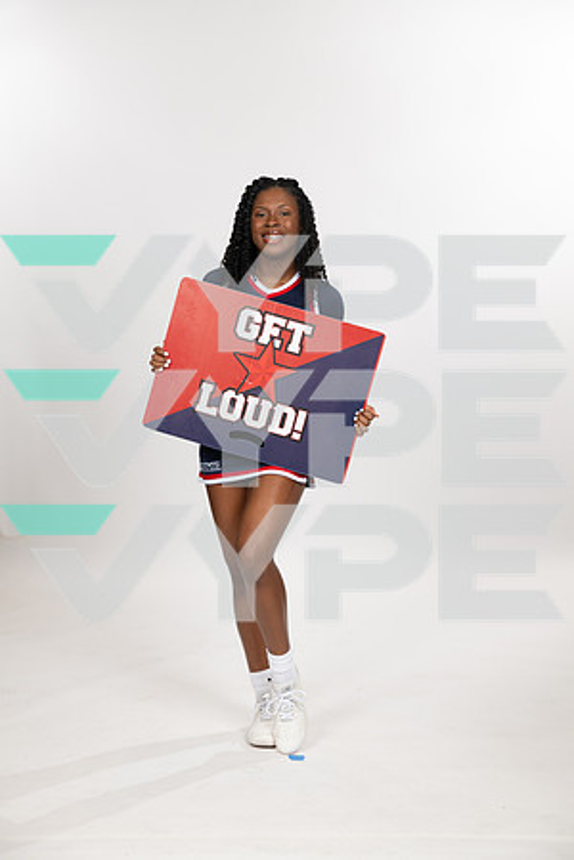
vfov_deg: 28.8
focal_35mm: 70
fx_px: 1674
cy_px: 430
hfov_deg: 19.5
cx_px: 287
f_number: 5.6
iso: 200
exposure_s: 1/250
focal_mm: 70
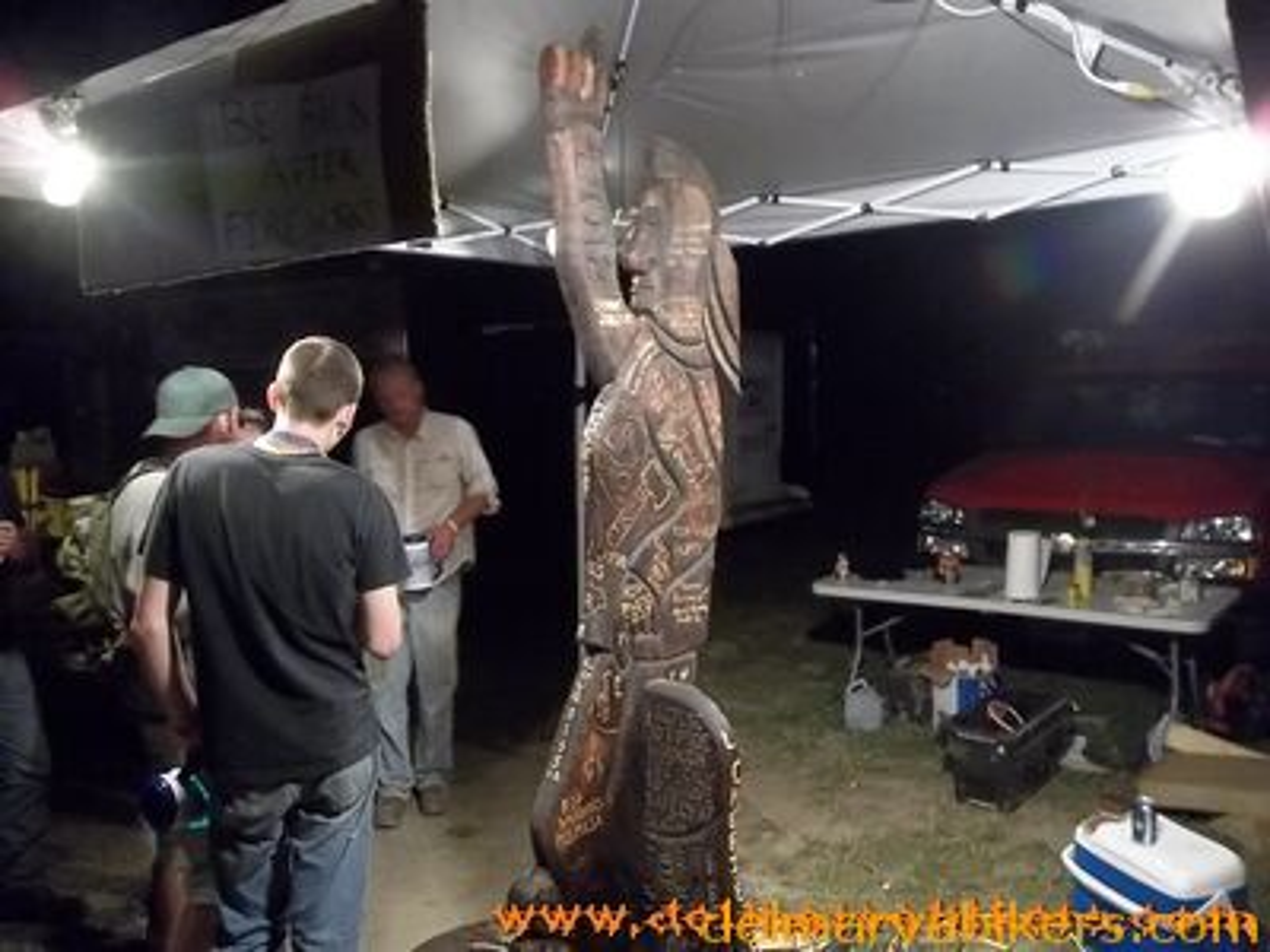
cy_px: 476
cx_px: 635
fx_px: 991
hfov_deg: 65.3
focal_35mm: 27
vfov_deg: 51.4
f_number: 3.5
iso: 400
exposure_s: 1/8
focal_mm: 4.9
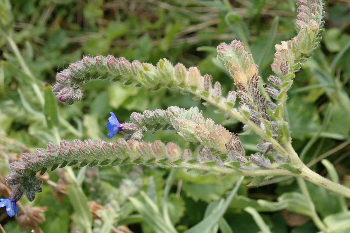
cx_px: 174
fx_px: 1021
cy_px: 125
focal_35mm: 105
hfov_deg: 19.5
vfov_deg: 13.0
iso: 250
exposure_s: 1/400
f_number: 4.9
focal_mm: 18
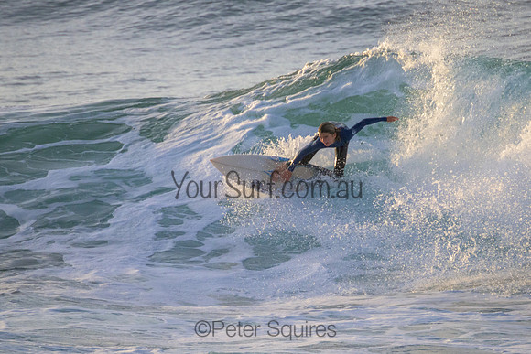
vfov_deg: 1.3
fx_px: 15381
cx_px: 279
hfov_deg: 2.0
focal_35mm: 1043
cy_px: 189
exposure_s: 1/1600
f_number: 11
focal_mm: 800
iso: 2200
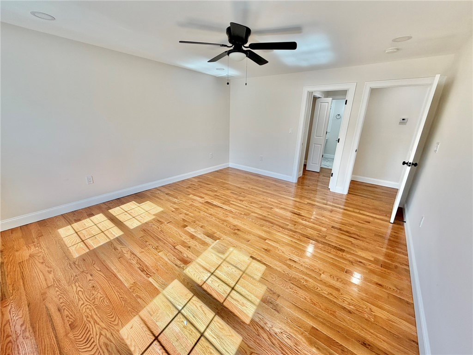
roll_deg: -1.5
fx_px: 191
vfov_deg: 85.7
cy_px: 178
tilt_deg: -17.7
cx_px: 236
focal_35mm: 14
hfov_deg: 102.1
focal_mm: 2.22
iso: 40
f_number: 2.2
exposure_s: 1/120
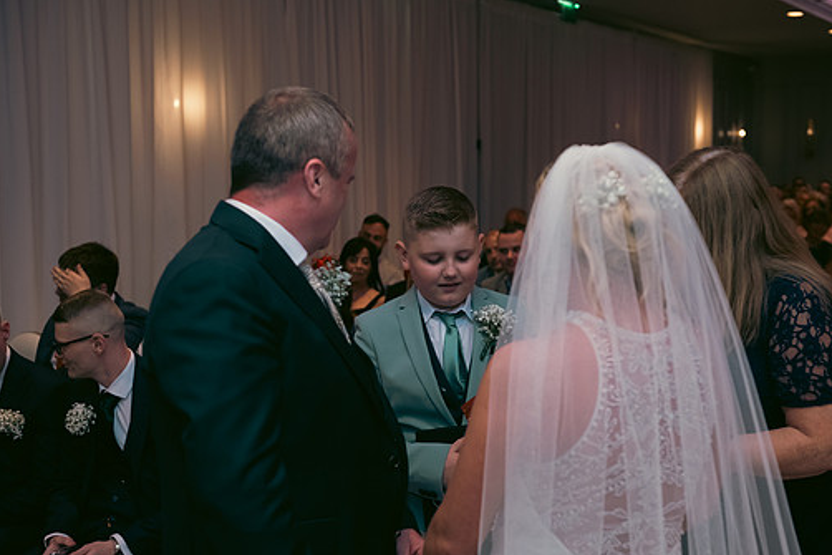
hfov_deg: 38.2
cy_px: 319
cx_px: 451
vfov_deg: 26.0
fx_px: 1202
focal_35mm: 52
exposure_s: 1/160
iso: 800
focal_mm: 45
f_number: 3.5
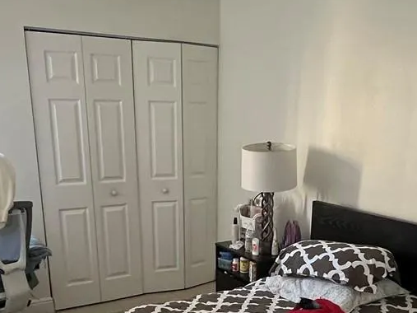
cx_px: 250
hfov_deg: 45.5
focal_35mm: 41
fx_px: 494
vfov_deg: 33.1
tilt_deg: -20.6
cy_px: 287
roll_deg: -1.8
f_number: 1.8
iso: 400
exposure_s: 1/60
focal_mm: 1.57
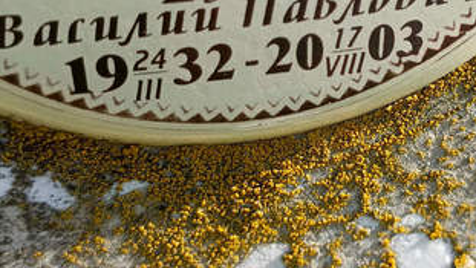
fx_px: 884
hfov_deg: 29.7
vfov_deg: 17.2
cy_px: 78
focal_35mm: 70
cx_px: 355
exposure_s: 1/422
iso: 111
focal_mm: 4.76
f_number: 1.69
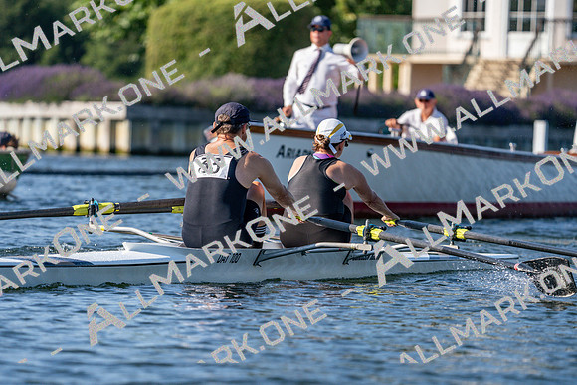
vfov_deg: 4.2
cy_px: 192
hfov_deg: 6.4
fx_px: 5194
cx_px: 288
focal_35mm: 324
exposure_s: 1/1600
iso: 320
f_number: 6.3
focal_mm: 324
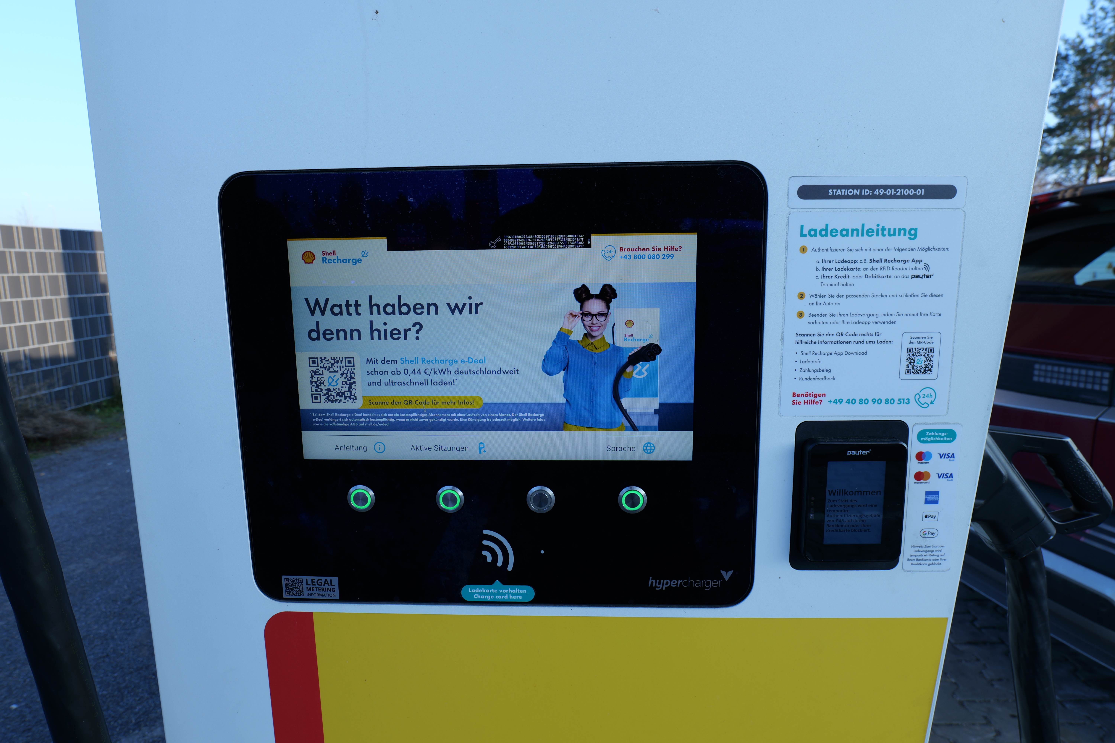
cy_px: 372
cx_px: 558
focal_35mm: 20
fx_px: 619
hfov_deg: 84.0
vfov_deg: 61.9
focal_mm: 20
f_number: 8
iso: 100
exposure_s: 1/40
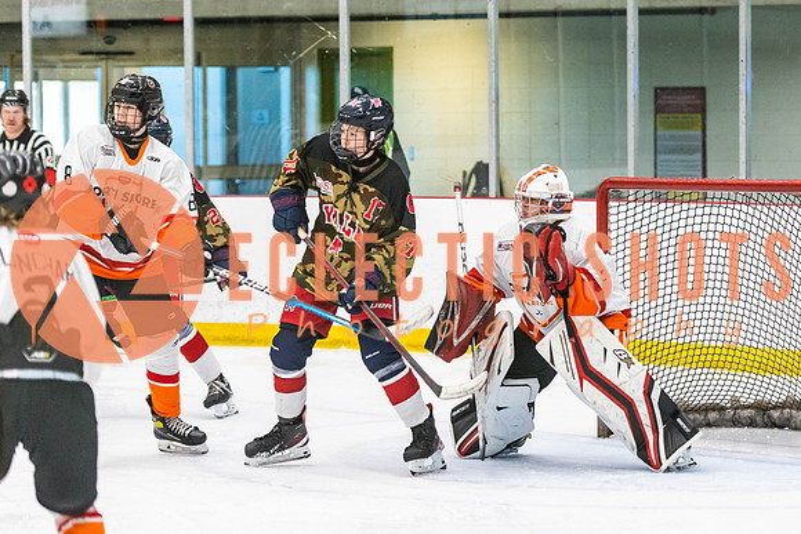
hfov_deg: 12.1
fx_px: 3781
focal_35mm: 170
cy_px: 249
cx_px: 574
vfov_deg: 8.1
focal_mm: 110
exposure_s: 1/640
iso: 2000
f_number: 2.8
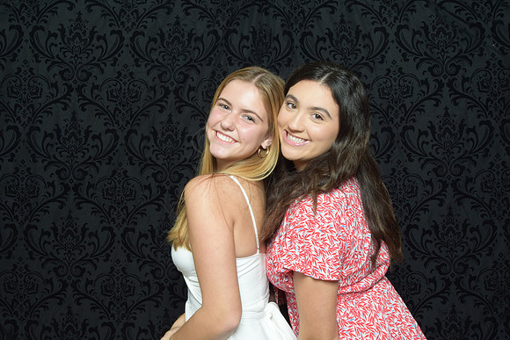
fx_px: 553
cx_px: 255
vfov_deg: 34.2
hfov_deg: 49.5
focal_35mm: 39
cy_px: 170
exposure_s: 1/60
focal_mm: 26
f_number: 20
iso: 500
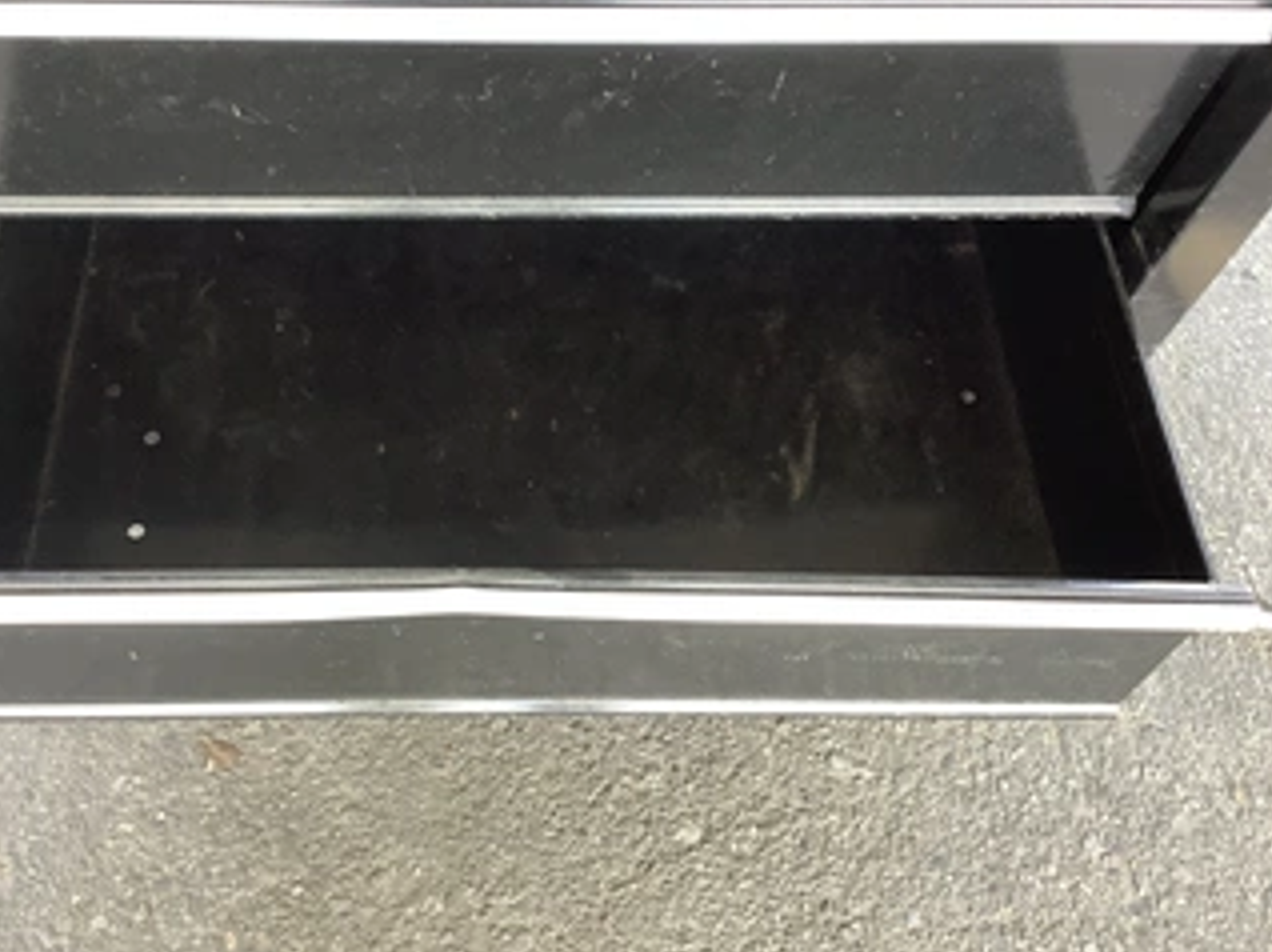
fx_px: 1432
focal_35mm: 39
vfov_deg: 36.6
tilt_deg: -60.4
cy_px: 380
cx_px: 532
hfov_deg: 47.7
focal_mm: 3.3
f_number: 2.4
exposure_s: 1/50
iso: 80
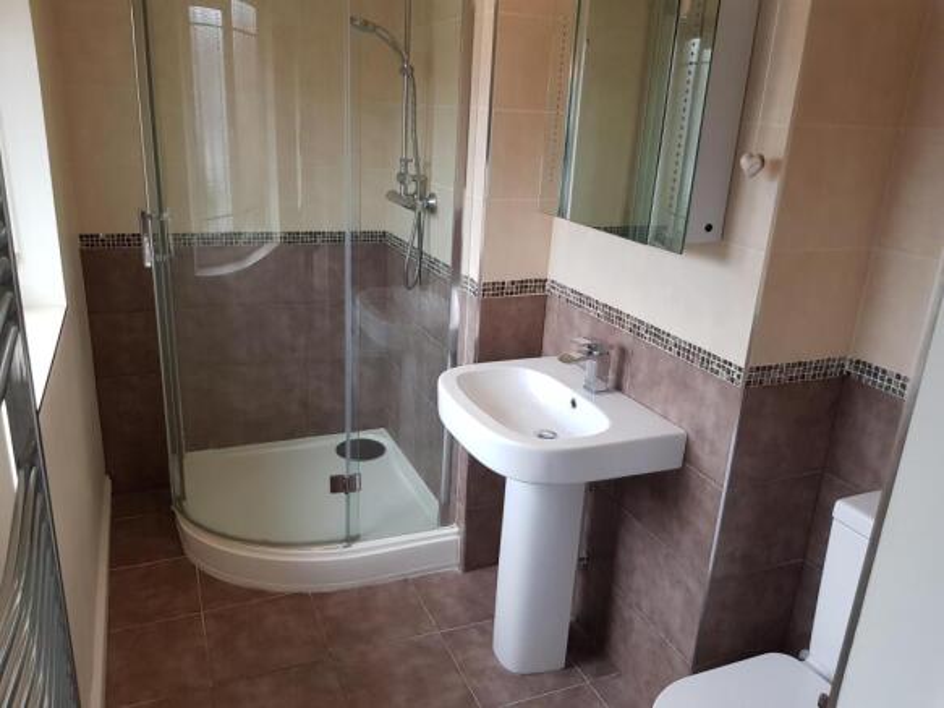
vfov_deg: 53.0
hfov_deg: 67.3
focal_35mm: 26
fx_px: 709
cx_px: 472
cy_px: 354
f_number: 1.7
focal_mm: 4.2
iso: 160
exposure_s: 1/50
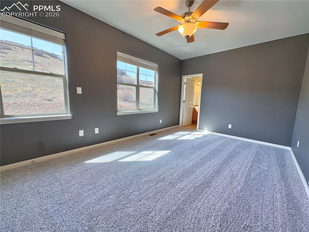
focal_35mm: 14
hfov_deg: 102.1
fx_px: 125
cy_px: 116
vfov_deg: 85.7
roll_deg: -2.0
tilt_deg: -7.7
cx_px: 154
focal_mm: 2.2
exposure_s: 1/222
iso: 40
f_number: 2.2
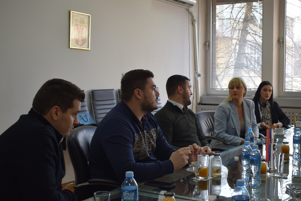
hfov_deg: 39.5
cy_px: 109
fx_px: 418
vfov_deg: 27.0
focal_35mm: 50
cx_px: 172
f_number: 5
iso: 400
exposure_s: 1/100
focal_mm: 28
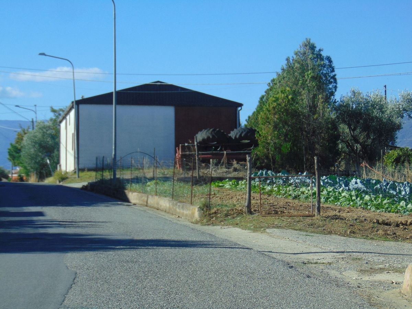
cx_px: 206
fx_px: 1285
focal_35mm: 108
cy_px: 154
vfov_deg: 13.7
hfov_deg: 18.2
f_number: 3.9
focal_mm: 19.4
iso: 80
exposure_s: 1/640
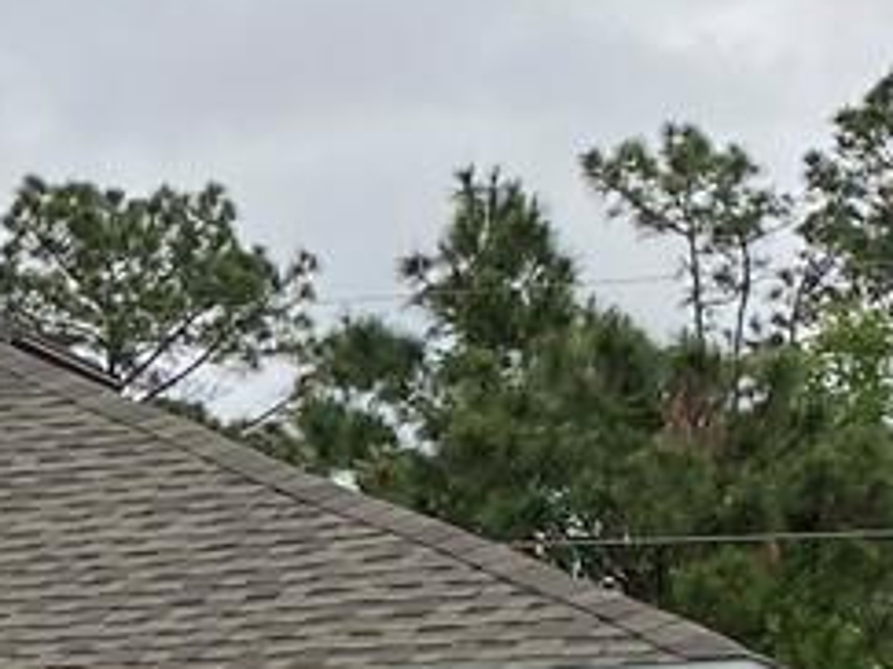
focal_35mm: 171
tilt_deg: +2.1
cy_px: 1044
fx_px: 4409
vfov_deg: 8.5
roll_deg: -0.3
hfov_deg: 11.0
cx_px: -606
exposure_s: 1/724
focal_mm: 4.25
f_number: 1.8
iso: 32
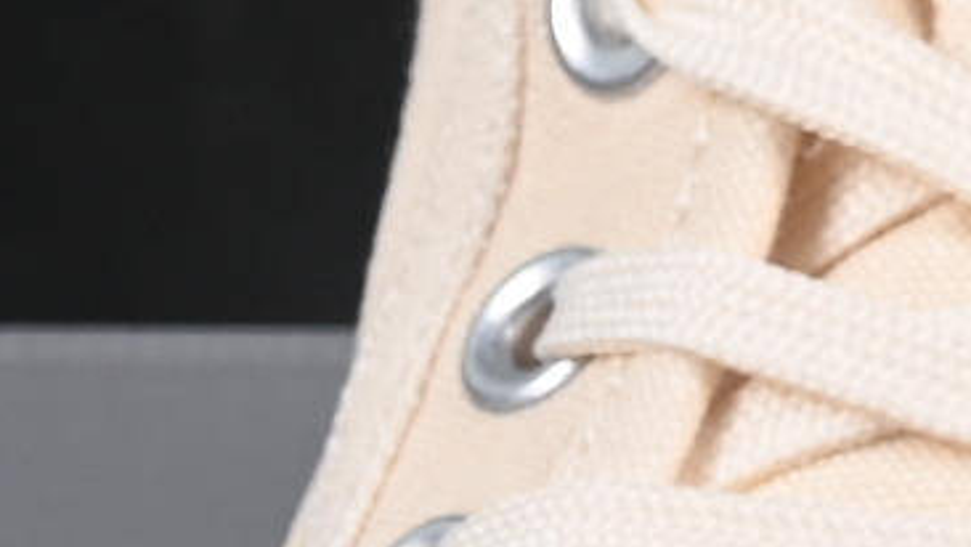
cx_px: 1926
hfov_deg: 3.6
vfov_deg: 2.0
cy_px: 677
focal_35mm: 598
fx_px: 15399
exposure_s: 1/80
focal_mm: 50
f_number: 8
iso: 160
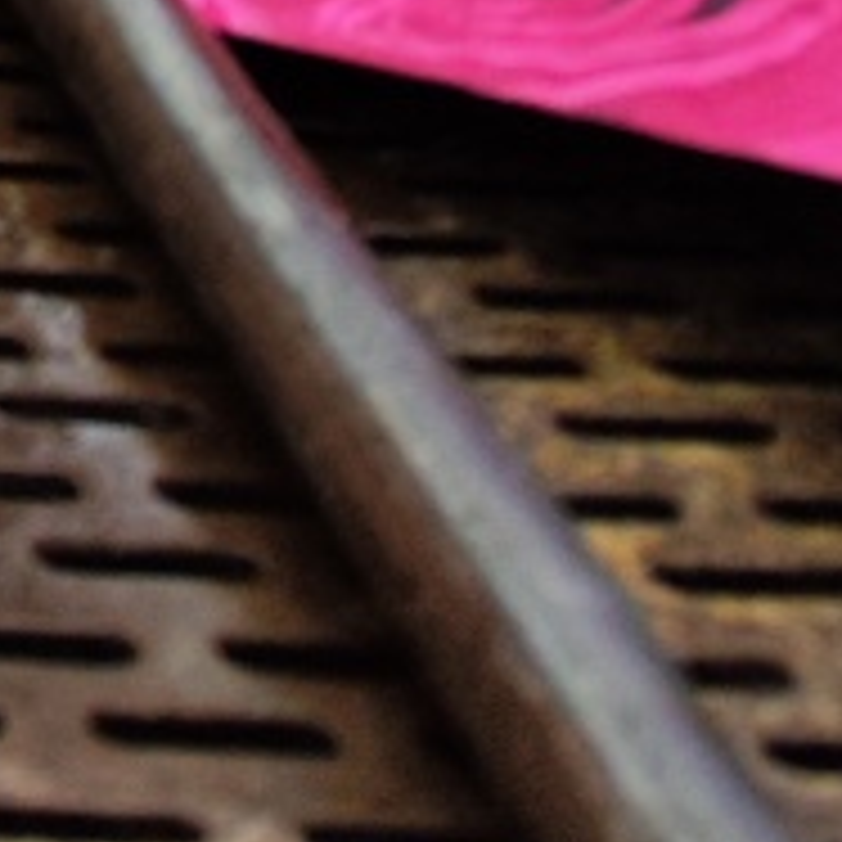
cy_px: -1380
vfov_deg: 11.2
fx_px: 3330
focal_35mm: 121
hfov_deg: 12.6
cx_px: -851
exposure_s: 1/1849
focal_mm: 6.92
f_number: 1.9
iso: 200
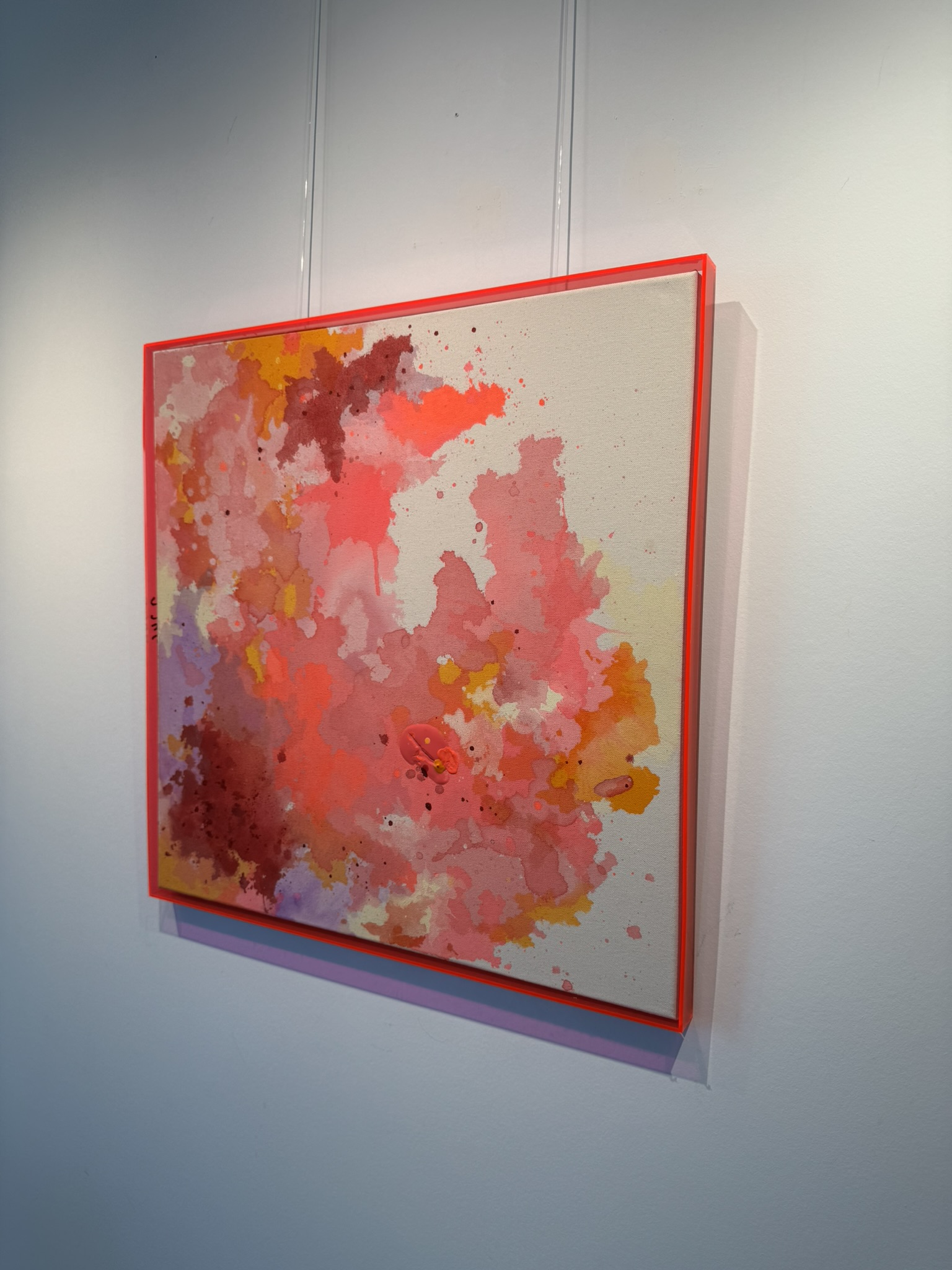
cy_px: 635
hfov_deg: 56.8
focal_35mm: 24
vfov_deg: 71.6
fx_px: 880
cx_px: 476
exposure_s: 1/135
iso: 50
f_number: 1.78
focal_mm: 6.76
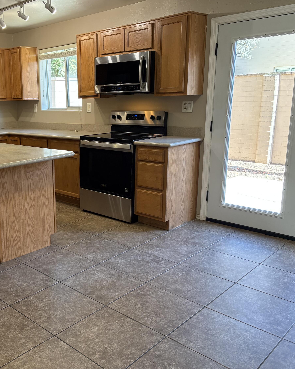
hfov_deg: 41.5
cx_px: 59
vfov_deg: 52.8
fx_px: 371
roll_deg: +2.0
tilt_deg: -13.3
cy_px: 184
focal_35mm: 34
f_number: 1.6
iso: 200
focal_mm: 5.96
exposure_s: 1/120
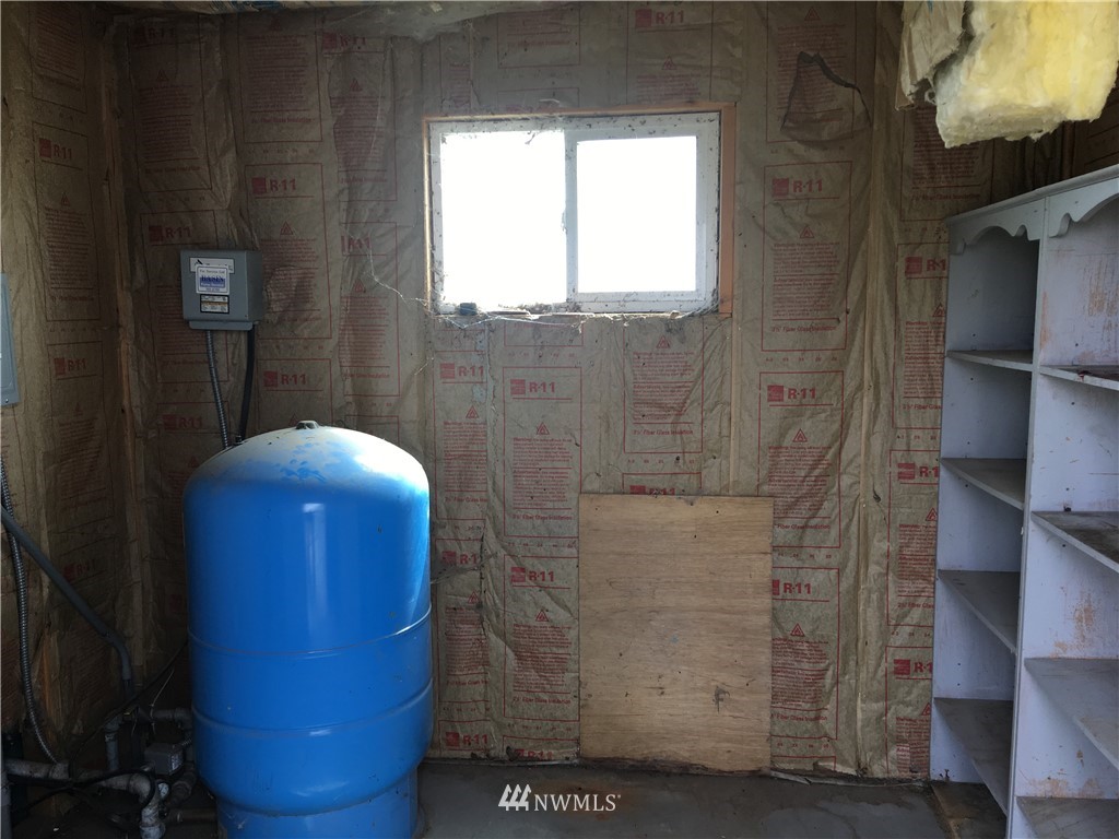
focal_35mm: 29
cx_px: 560
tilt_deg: -5.5
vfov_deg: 48.2
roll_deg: +0.4
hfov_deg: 61.7
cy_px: 420
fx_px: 937
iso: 32
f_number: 2.2
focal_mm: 4.15
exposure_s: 1/60
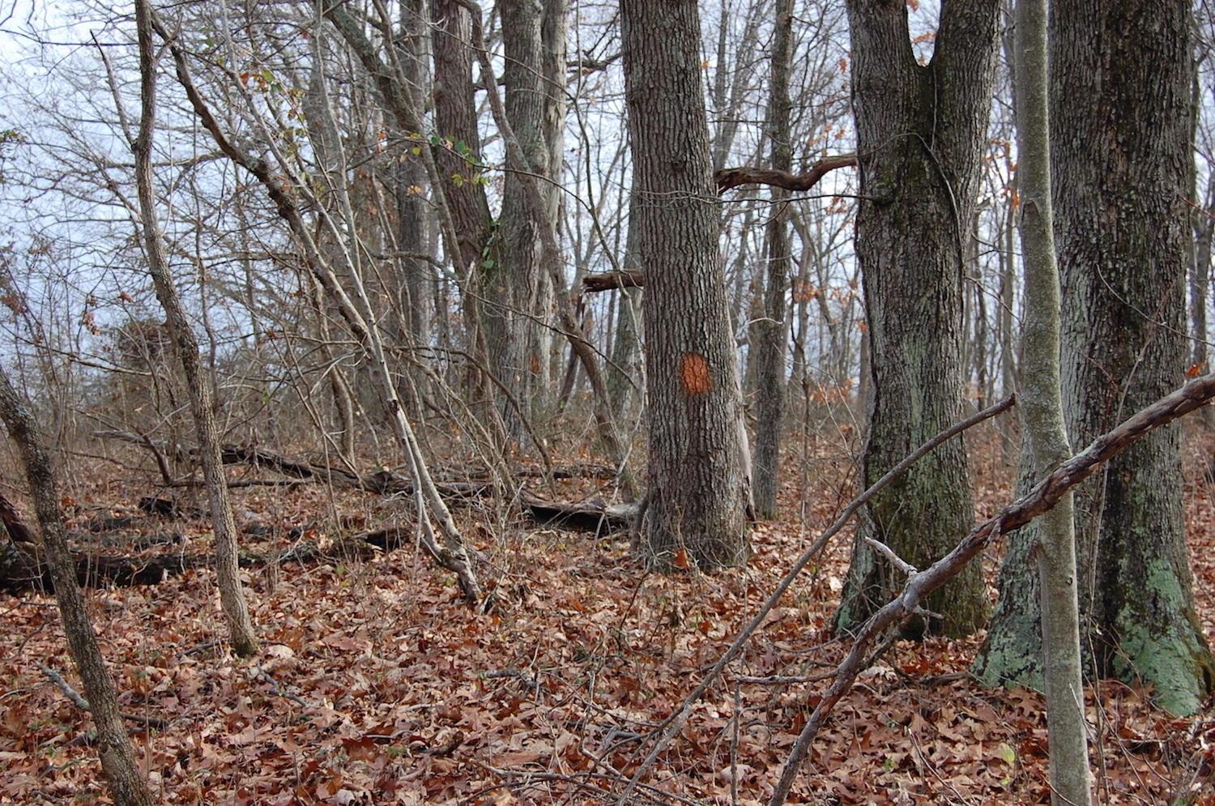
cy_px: 403
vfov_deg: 25.7
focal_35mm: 52
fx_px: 1769
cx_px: 608
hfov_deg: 37.9
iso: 200
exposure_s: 1/160
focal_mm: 35
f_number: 6.3
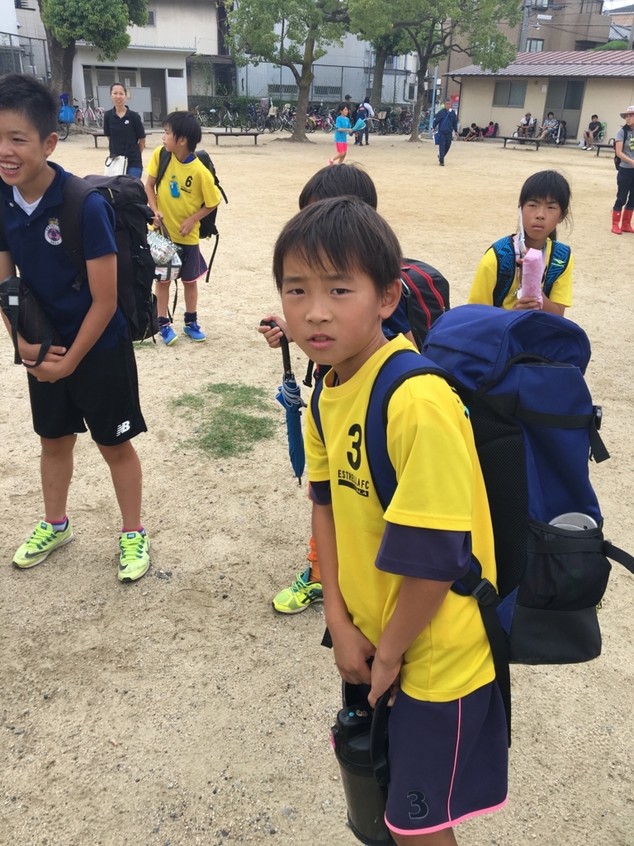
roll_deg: -1.5
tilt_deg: -24.5
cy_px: 423
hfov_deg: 48.2
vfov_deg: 61.7
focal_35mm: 29
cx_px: 317
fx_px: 708
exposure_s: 1/392
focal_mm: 4.15
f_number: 2.2
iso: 25
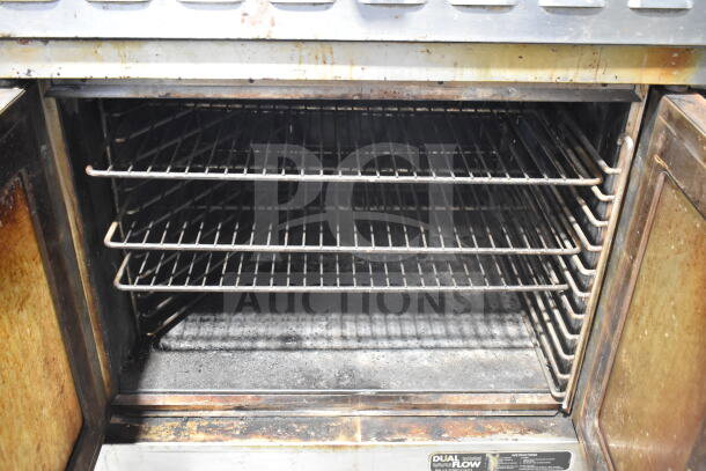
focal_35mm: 34
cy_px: 236
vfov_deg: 38.4
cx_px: 353
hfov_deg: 55.1
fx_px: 677
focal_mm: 23
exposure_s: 1/40
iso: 3600
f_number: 3.8
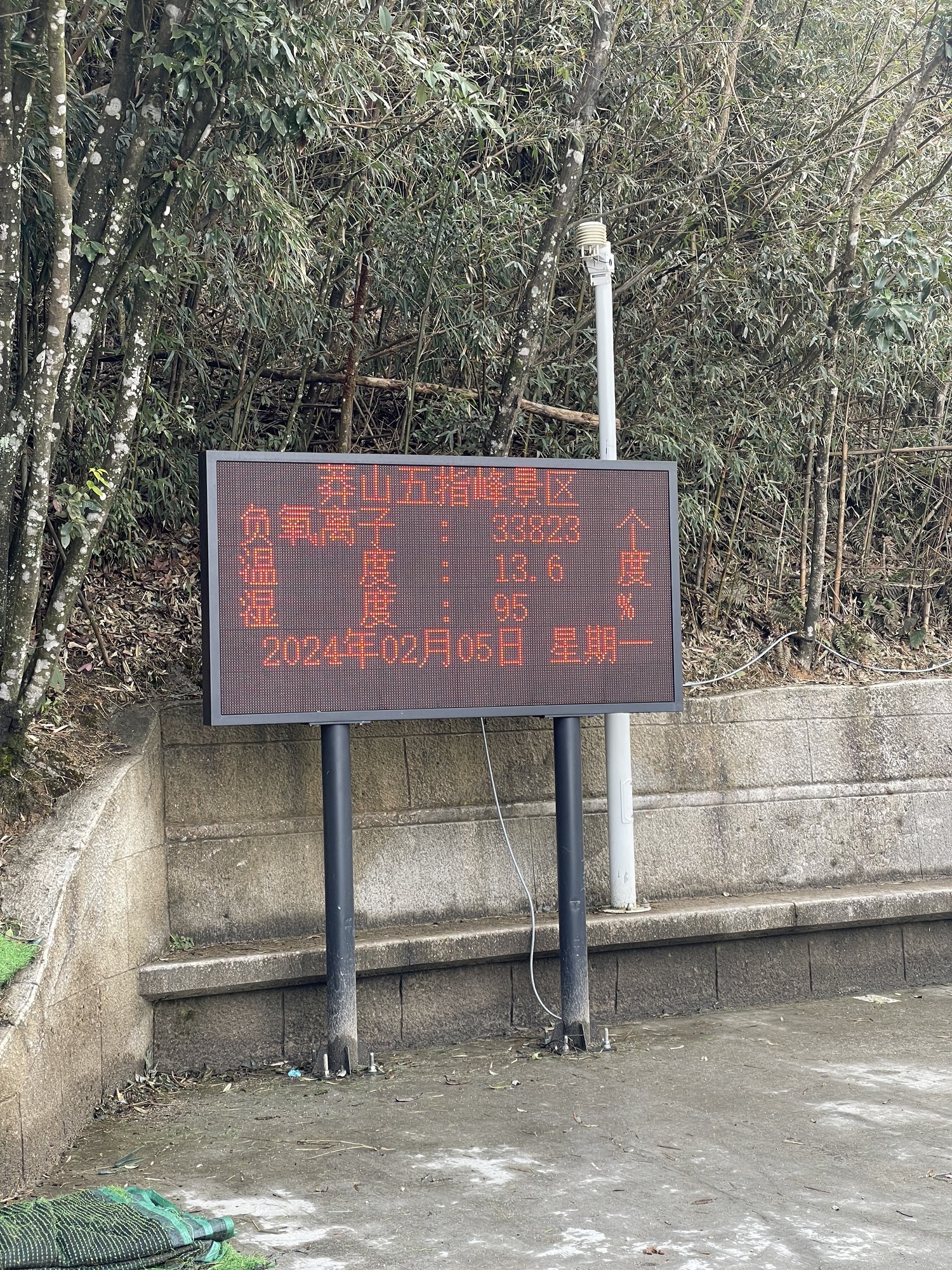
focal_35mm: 52
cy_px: 635
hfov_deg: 28.0
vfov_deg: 36.8
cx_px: 476
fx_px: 1907
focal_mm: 6
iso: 25
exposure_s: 1/133
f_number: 2
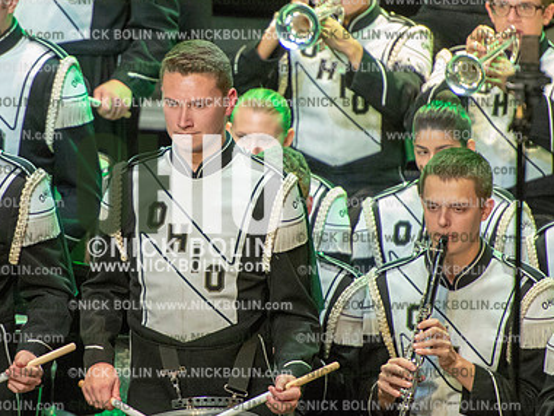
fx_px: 9394
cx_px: 179
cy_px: 203
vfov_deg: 2.5
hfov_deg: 3.4
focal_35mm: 587
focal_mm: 400
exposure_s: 1/320
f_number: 5.6
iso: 8000
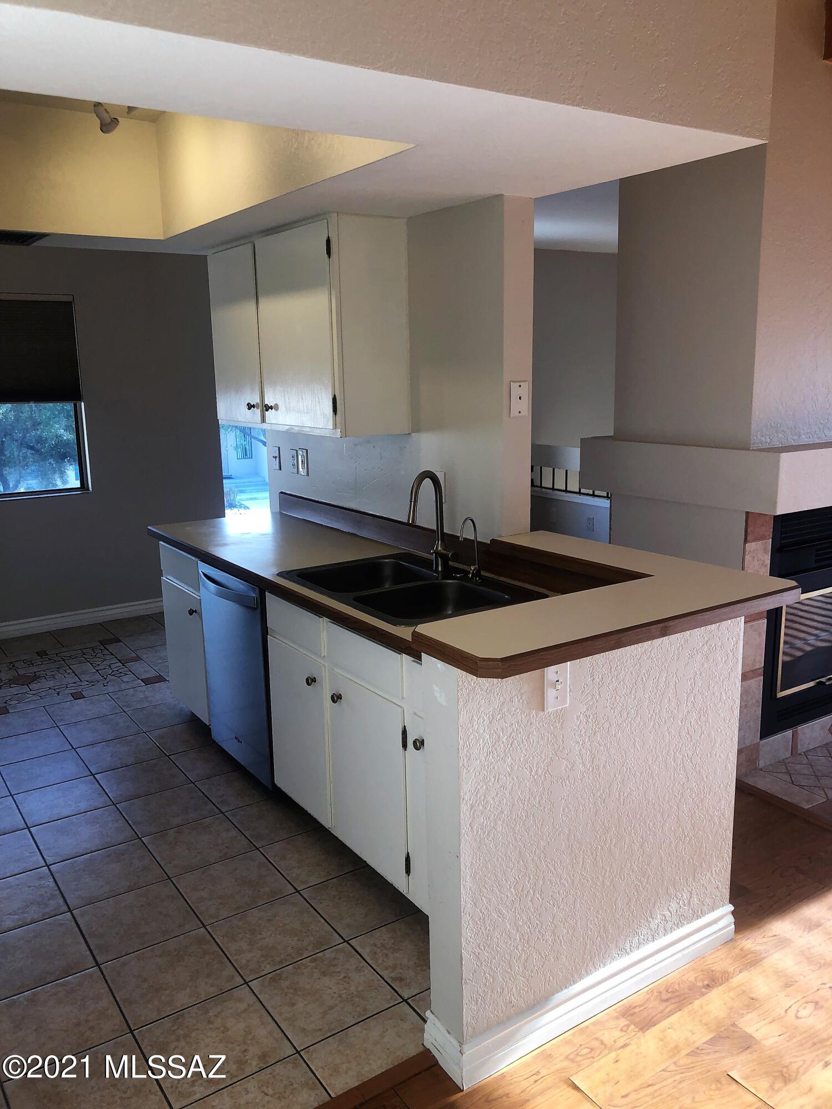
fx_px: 897
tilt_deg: -9.4
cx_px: 416
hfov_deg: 49.7
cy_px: 554
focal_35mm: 28
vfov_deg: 63.4
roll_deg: +0.9
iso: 50
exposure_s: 1/120
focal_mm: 3.99
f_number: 1.8
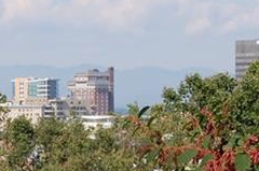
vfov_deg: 5.3
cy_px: 116
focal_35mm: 256
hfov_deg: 8.0
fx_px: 1838
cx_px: -65
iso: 200
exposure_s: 1/320
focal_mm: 40
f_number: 9
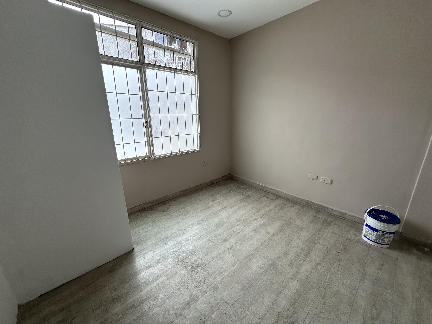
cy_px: 162
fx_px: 175
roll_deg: +0.2
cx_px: 216
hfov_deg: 102.1
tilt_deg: -15.7
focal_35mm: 14
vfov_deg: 85.7
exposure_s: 1/108
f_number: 2.2
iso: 40
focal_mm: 2.22
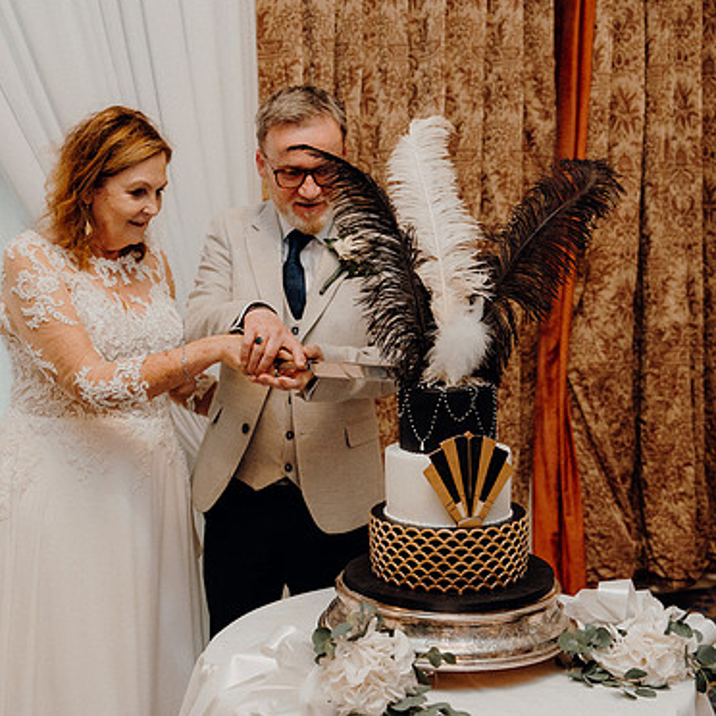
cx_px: 308
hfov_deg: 34.6
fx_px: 1147
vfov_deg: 34.7
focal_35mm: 49
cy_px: 359
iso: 2500
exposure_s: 1/200
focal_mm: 37
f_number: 3.5
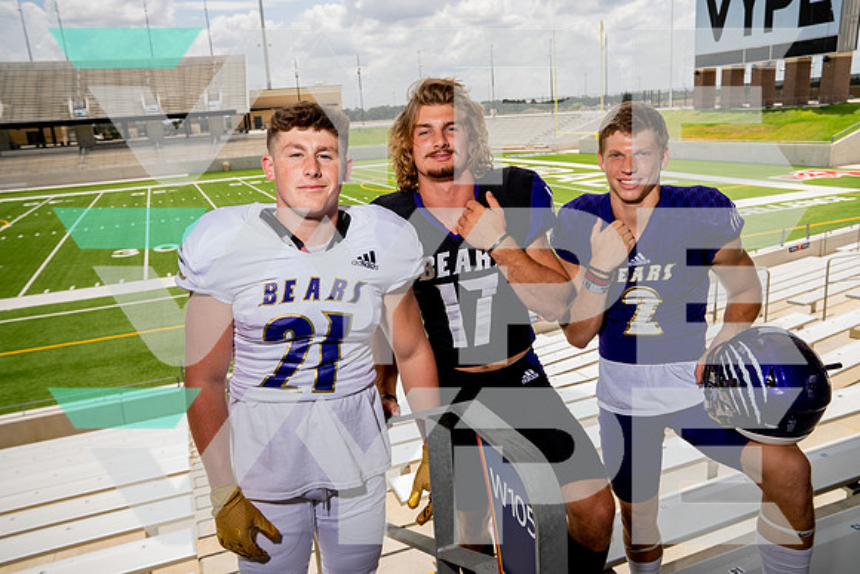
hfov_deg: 65.5
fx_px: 669
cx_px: 430
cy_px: 287
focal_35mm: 28
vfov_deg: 46.4
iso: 100
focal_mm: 28
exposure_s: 1/250
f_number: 6.3
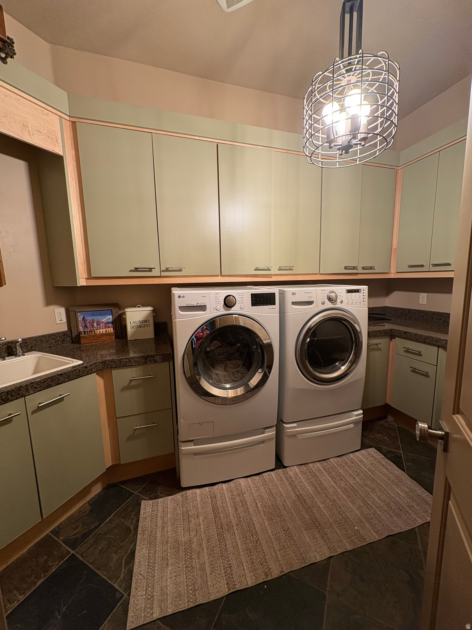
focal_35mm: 14
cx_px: 236
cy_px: 315
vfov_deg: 102.1
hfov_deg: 85.7
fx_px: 255
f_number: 2.2
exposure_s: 1/60
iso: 125
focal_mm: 2.22
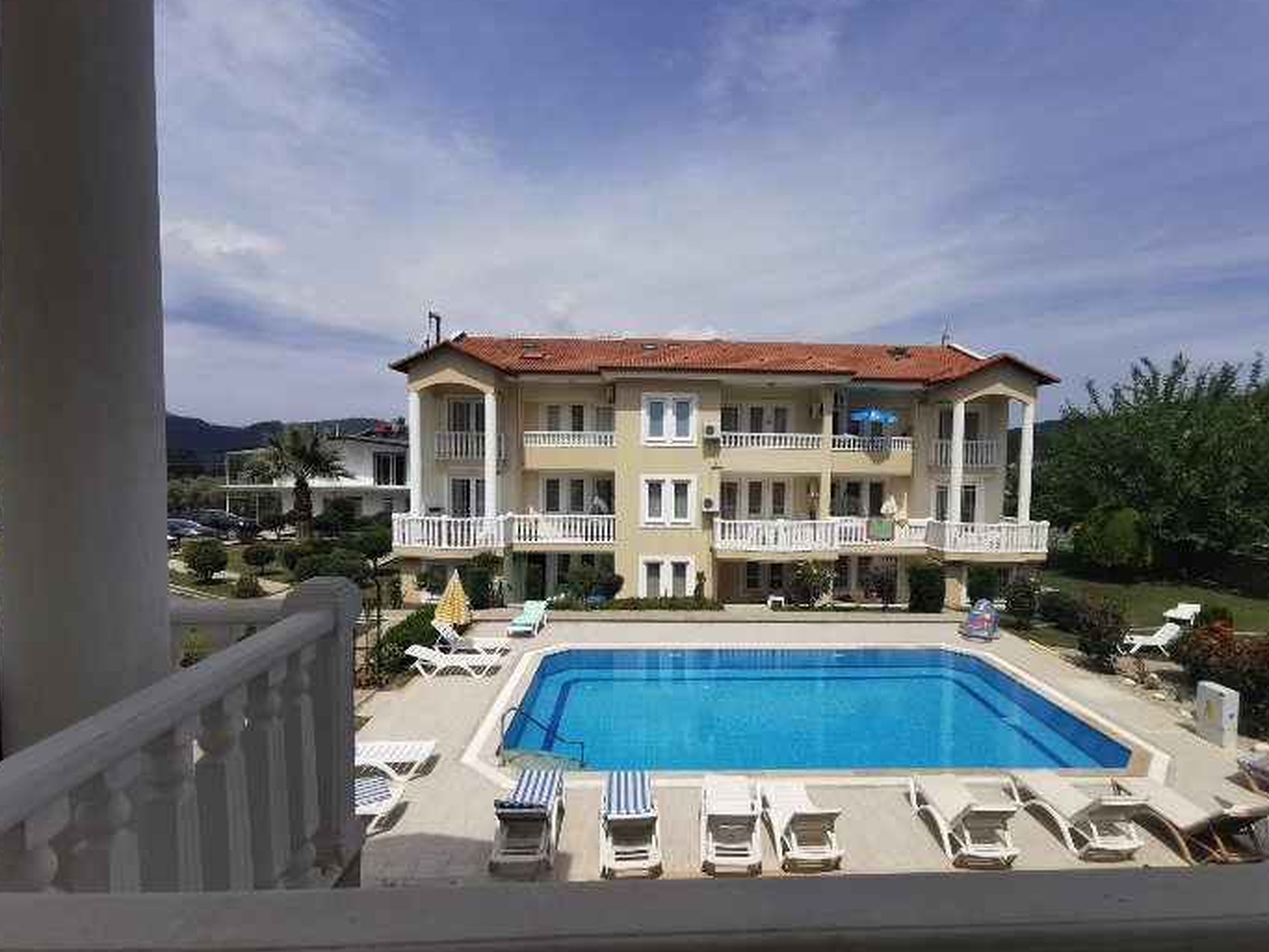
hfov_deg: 87.7
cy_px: 493
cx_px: 673
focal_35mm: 18
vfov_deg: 71.6
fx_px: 660
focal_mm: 2.35
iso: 50
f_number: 2.2
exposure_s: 1/1808
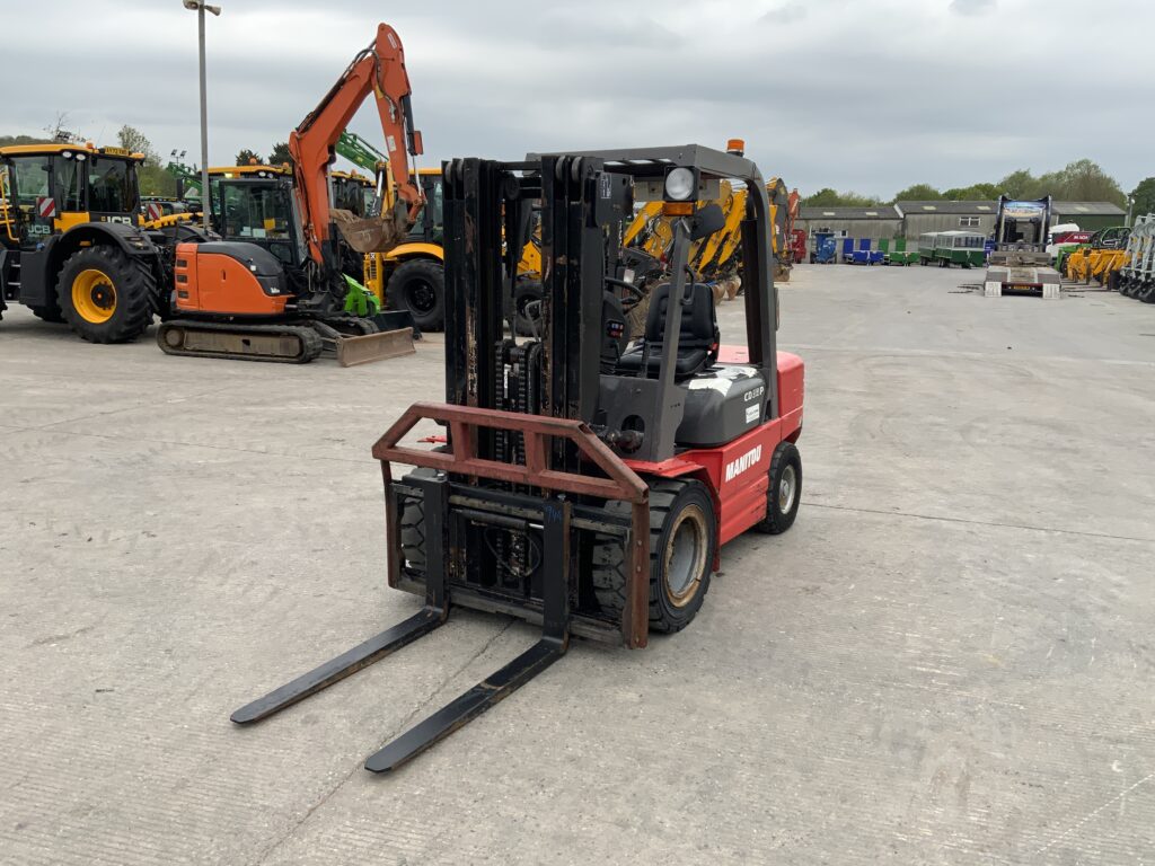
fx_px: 968
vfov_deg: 48.2
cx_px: 578
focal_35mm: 29
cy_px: 433
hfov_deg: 61.7
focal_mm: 3
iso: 16
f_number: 1.8
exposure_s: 1/792
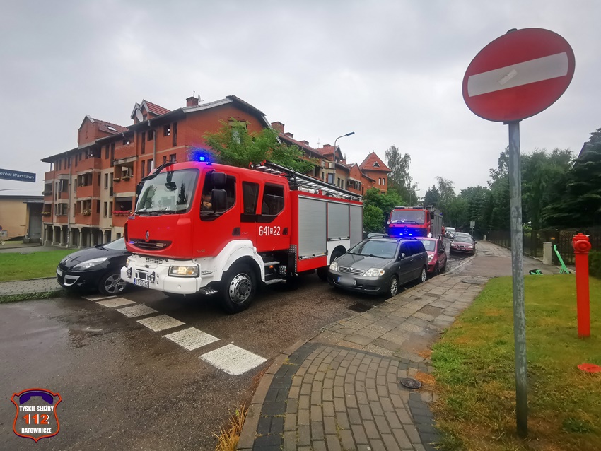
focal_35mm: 16
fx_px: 278
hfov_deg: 94.5
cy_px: 226
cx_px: 300
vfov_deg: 78.1
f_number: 2.2
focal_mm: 2.35
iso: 50
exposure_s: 1/140
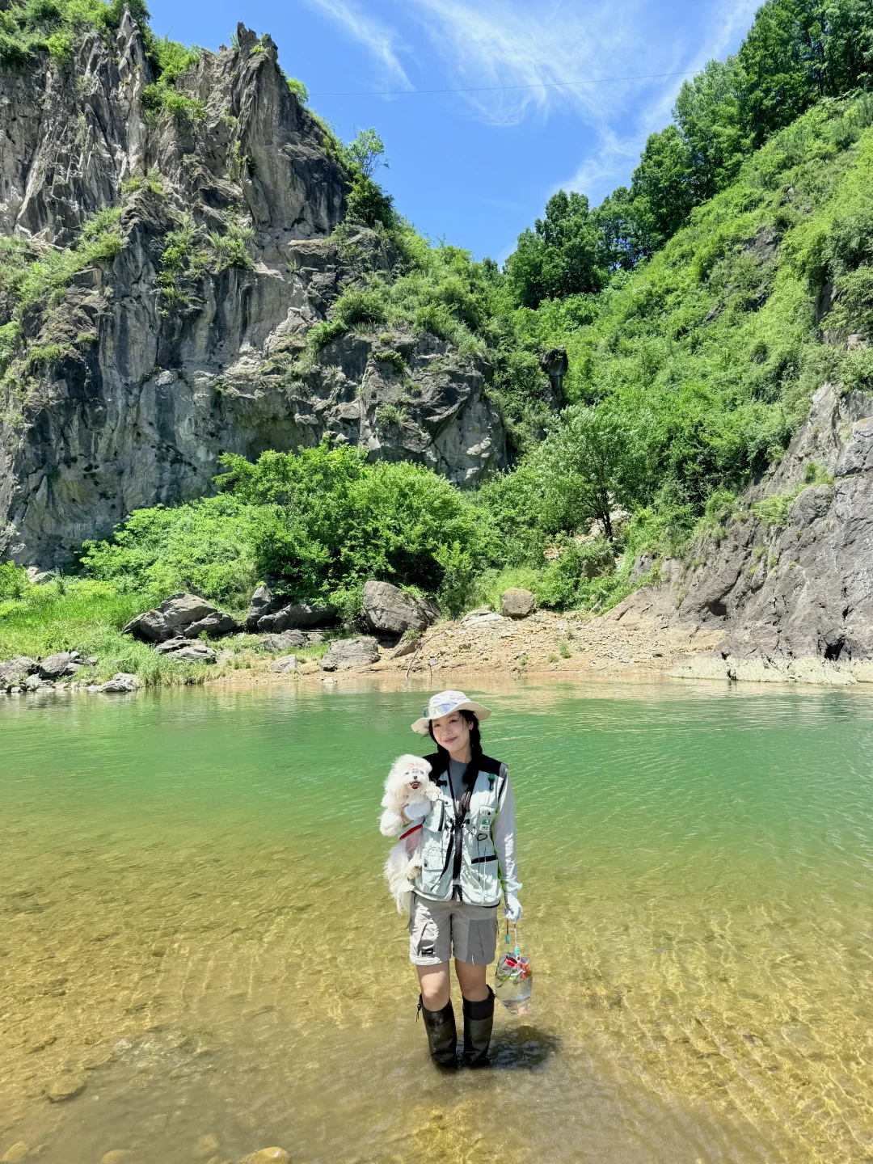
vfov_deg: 71.6
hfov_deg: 56.8
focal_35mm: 24
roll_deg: +2.8
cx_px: 436
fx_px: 807
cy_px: 582
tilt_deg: +3.7
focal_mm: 6.76
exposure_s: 1/2110
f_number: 1.78
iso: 80
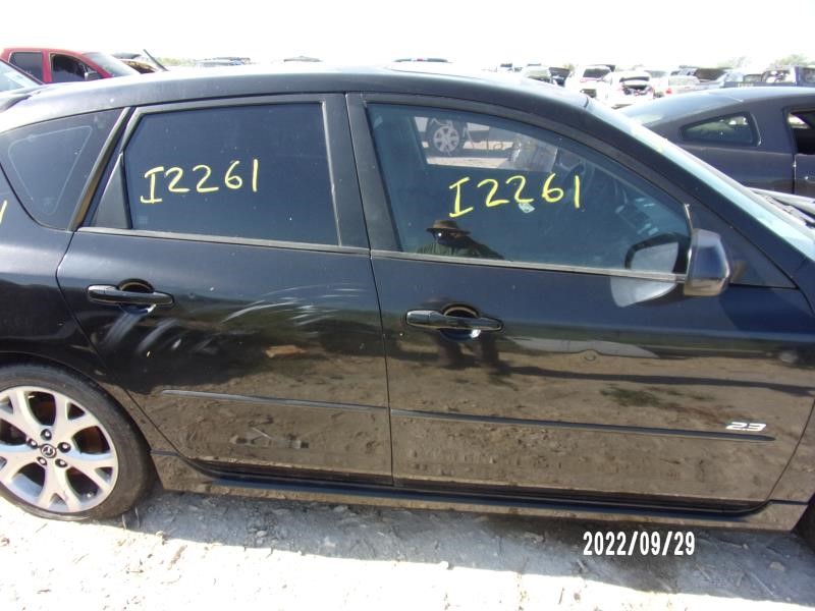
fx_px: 565
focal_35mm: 24
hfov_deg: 71.6
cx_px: 408
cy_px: 306
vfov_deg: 56.8
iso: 80
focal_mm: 4.3
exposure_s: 1/280
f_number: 3.3
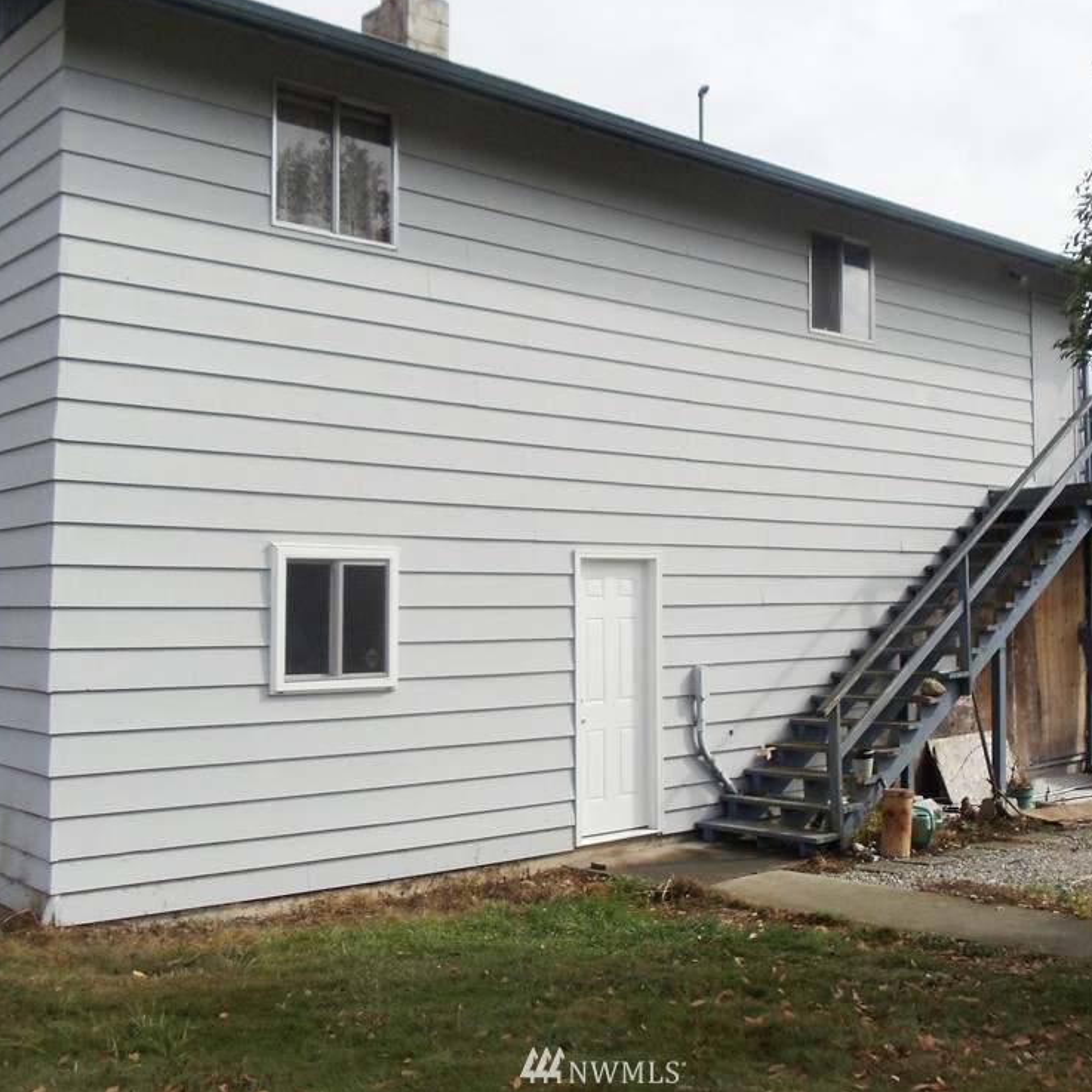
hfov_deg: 31.6
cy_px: 553
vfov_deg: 31.6
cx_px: 603
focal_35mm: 54
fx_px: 1927
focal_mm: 6
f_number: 7.1
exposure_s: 1/500
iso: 100
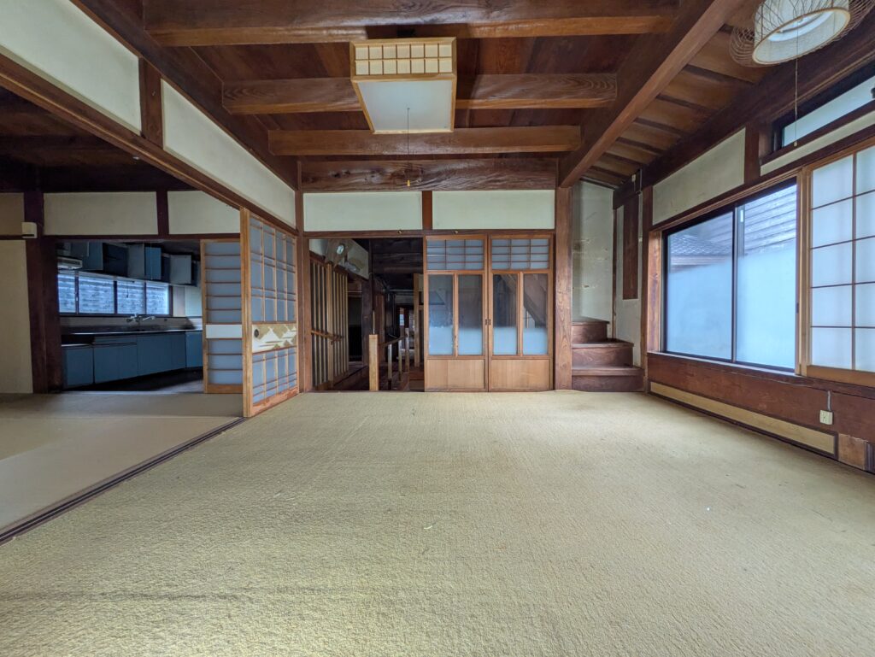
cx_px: 438
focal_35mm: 14
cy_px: 328
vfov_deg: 85.7
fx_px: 354
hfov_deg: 102.0
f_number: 2.2
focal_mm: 1.83
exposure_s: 1/33.3
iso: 55
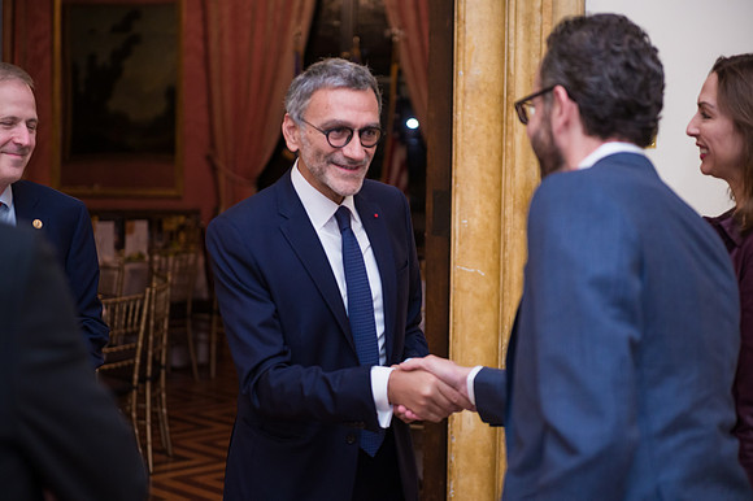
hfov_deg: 48.4
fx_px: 838
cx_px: 377
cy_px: 251
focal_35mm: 40
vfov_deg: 33.3
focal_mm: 40
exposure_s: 1/200
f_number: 3.2
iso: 1600
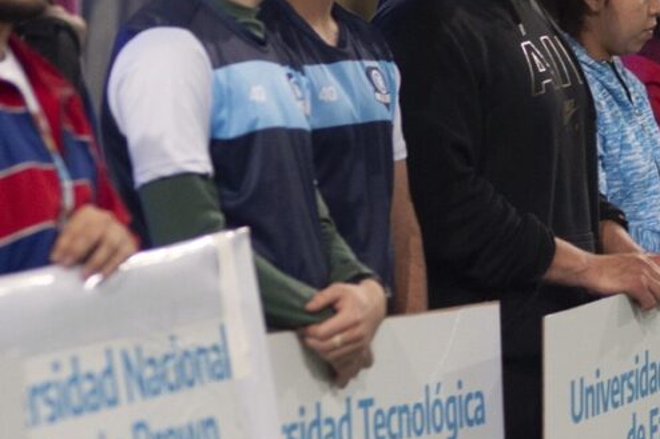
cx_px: 663
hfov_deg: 7.8
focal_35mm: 264
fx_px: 4839
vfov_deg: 5.2
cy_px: 206
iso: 1250
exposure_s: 1/125
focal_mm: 85
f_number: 3.2
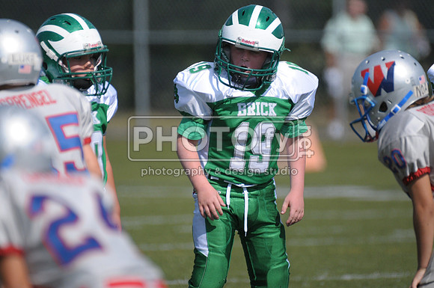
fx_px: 7223
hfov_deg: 3.4
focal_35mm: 600
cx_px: 217
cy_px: 144
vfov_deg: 2.3
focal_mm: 400
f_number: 4
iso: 640
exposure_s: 1/6400
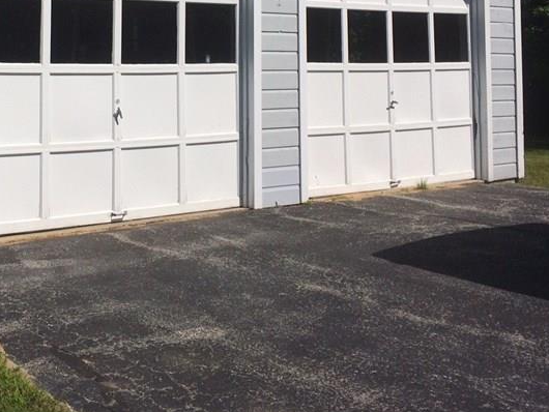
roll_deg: +0.6
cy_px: 26
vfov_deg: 25.2
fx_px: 889
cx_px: 146
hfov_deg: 33.7
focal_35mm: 56
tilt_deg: +2.3
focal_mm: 4.15
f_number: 2.2
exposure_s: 1/5882
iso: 32
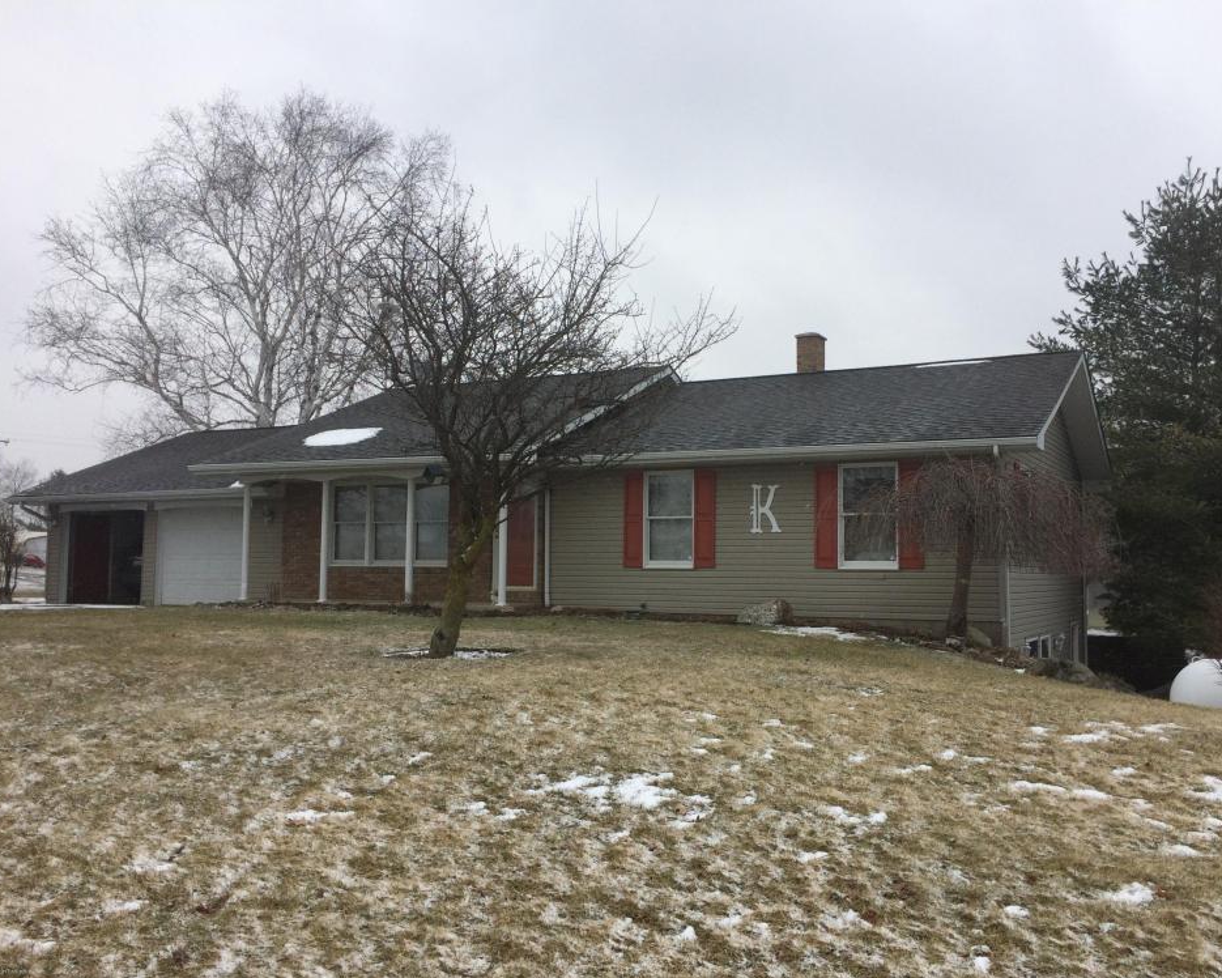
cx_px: 660
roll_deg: +0.7
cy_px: 501
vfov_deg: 47.1
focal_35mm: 31
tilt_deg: +1.3
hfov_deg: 57.1
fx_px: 1121
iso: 32
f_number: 2.2
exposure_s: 1/1208
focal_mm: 4.15
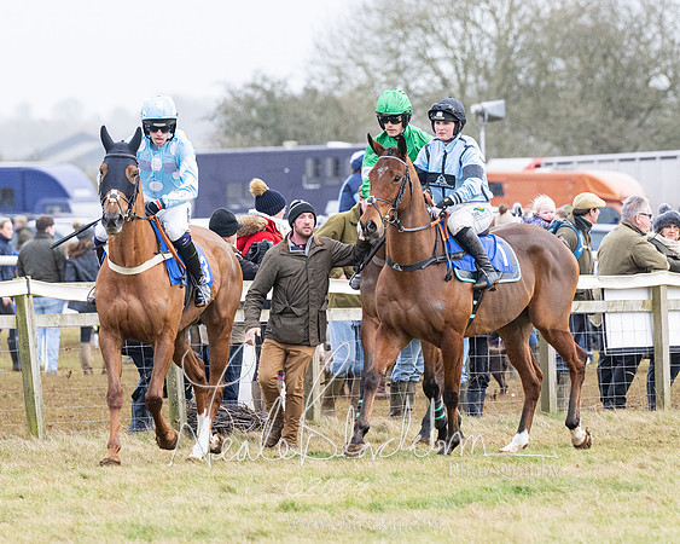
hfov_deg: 4.4
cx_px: 446
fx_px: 8752
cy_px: 316
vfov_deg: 3.6
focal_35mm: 435
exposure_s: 1/1000
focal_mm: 175
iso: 800
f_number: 4
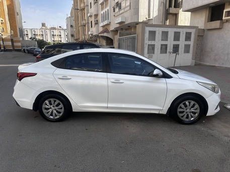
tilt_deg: -14.1
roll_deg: +0.4
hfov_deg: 71.6
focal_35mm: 24
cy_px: 86
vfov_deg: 56.8
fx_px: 160
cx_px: 115
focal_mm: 6.86
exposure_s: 1/1664
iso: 80
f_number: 1.78
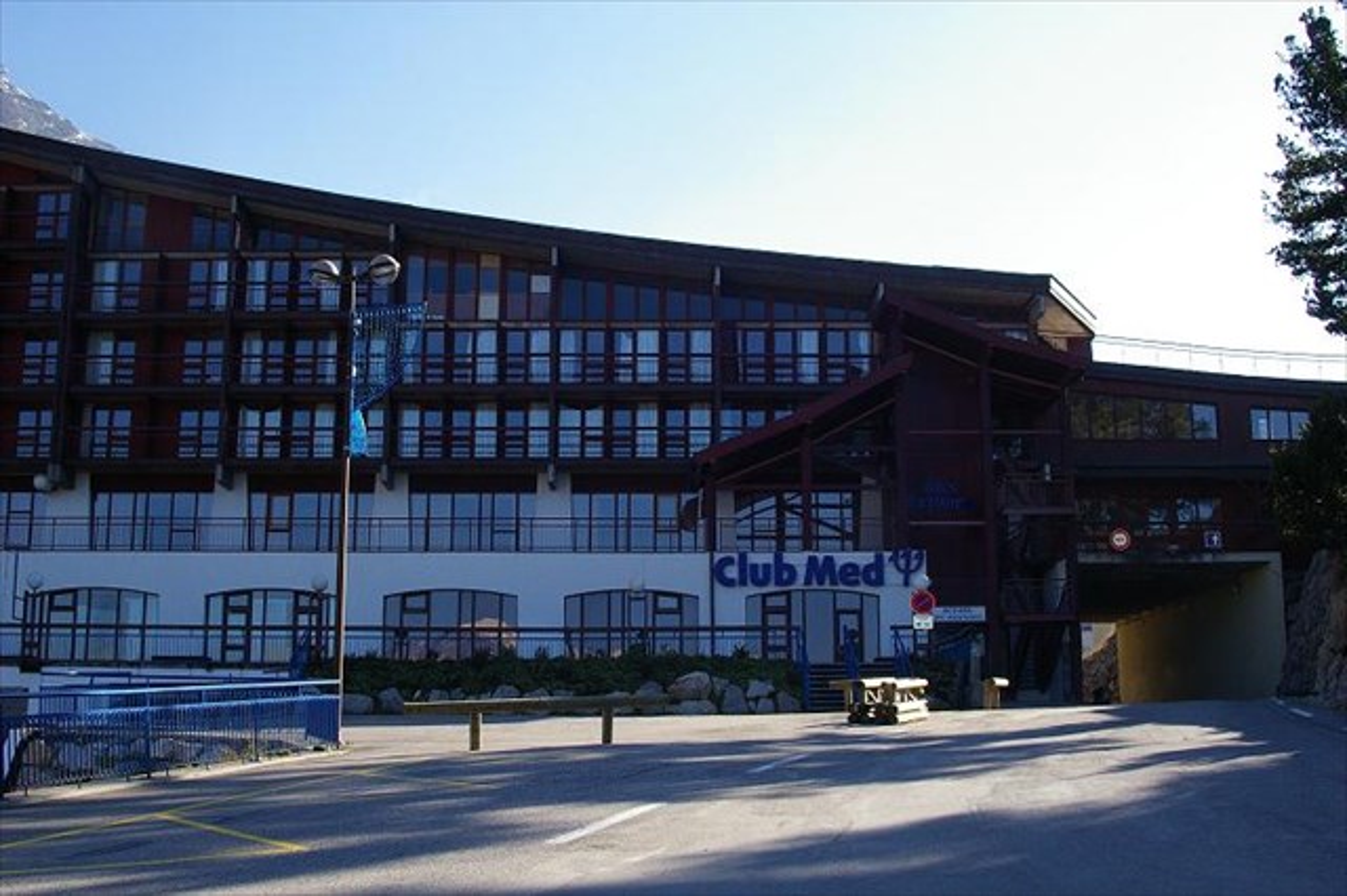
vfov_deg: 31.9
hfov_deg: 46.4
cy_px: 448
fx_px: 1571
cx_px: 674
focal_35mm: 42
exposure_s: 1/180
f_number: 13
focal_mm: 28
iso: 400
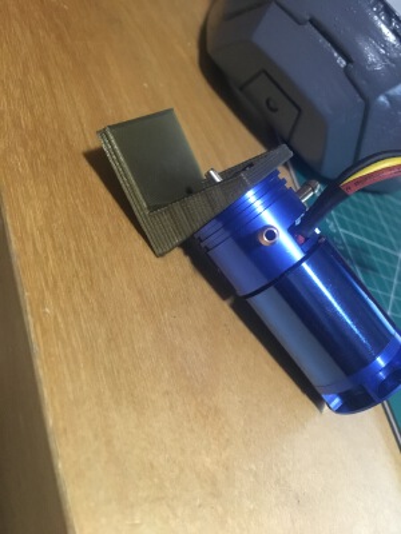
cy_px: 267
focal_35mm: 29
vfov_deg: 61.7
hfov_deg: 48.2
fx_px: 448
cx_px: 200
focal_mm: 4.15
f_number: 2.2
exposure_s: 1/17
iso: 250
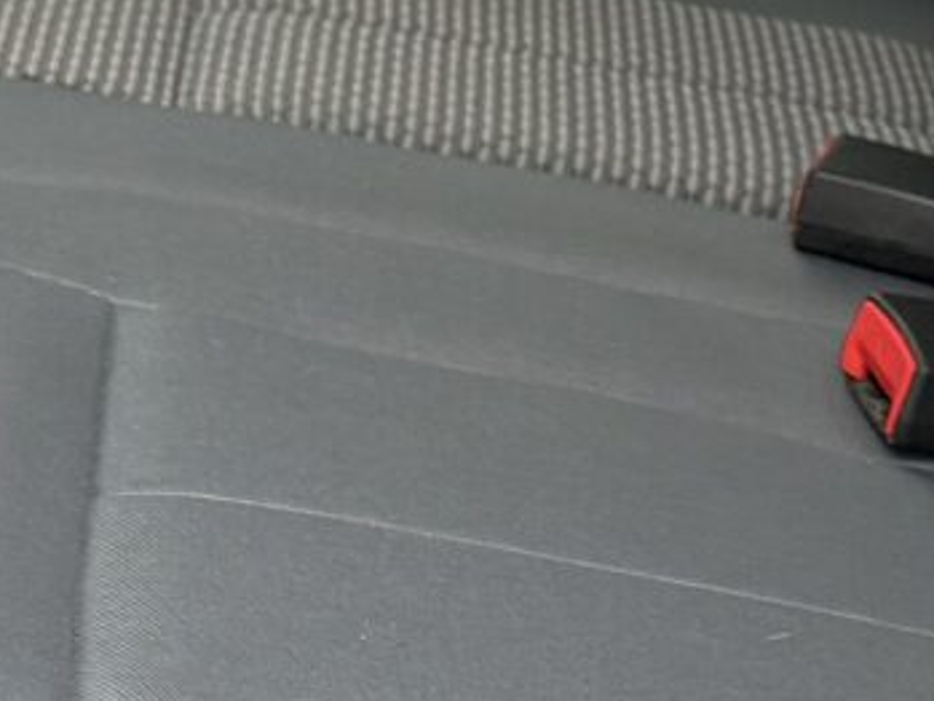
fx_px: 4750
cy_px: 704
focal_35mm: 176
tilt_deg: -20.7
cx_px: 439
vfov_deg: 8.4
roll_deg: +0.3
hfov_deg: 11.2
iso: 200
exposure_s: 1/197
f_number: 1.78
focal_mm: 6.76
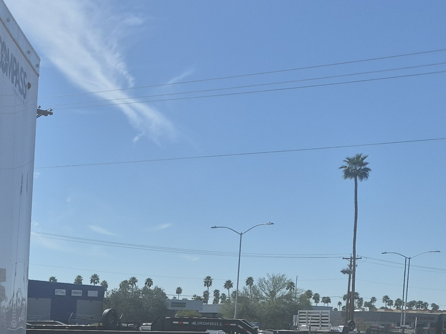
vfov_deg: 20.2
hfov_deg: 22.9
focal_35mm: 69
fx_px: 889
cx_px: -222
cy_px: 378
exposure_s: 1/7504
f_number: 1.8
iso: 80
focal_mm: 5.4
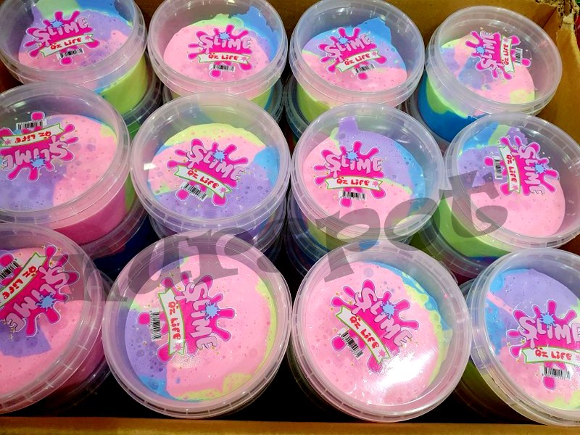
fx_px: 436
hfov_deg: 67.3
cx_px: 290
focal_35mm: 26
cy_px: 218
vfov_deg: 53.1
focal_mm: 4.32
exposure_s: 1/100
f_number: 2.4
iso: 320
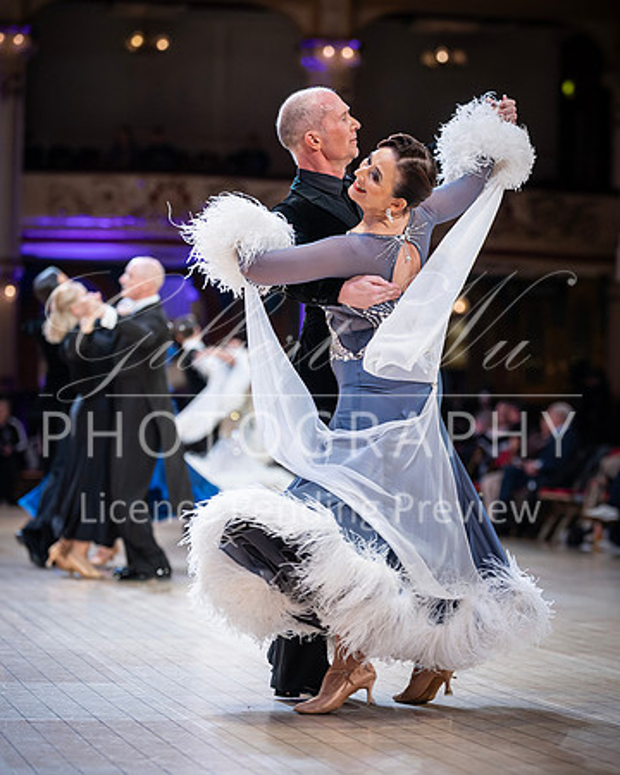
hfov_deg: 13.2
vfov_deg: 16.5
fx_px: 2676
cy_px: 396
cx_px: 403
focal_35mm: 117
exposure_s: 1/400
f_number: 2
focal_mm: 77
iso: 640
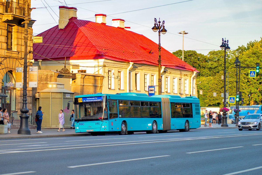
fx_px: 626
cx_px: 131
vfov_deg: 15.9
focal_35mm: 86
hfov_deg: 23.6
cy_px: 88
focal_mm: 86
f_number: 5.6
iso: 320
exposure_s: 1/500
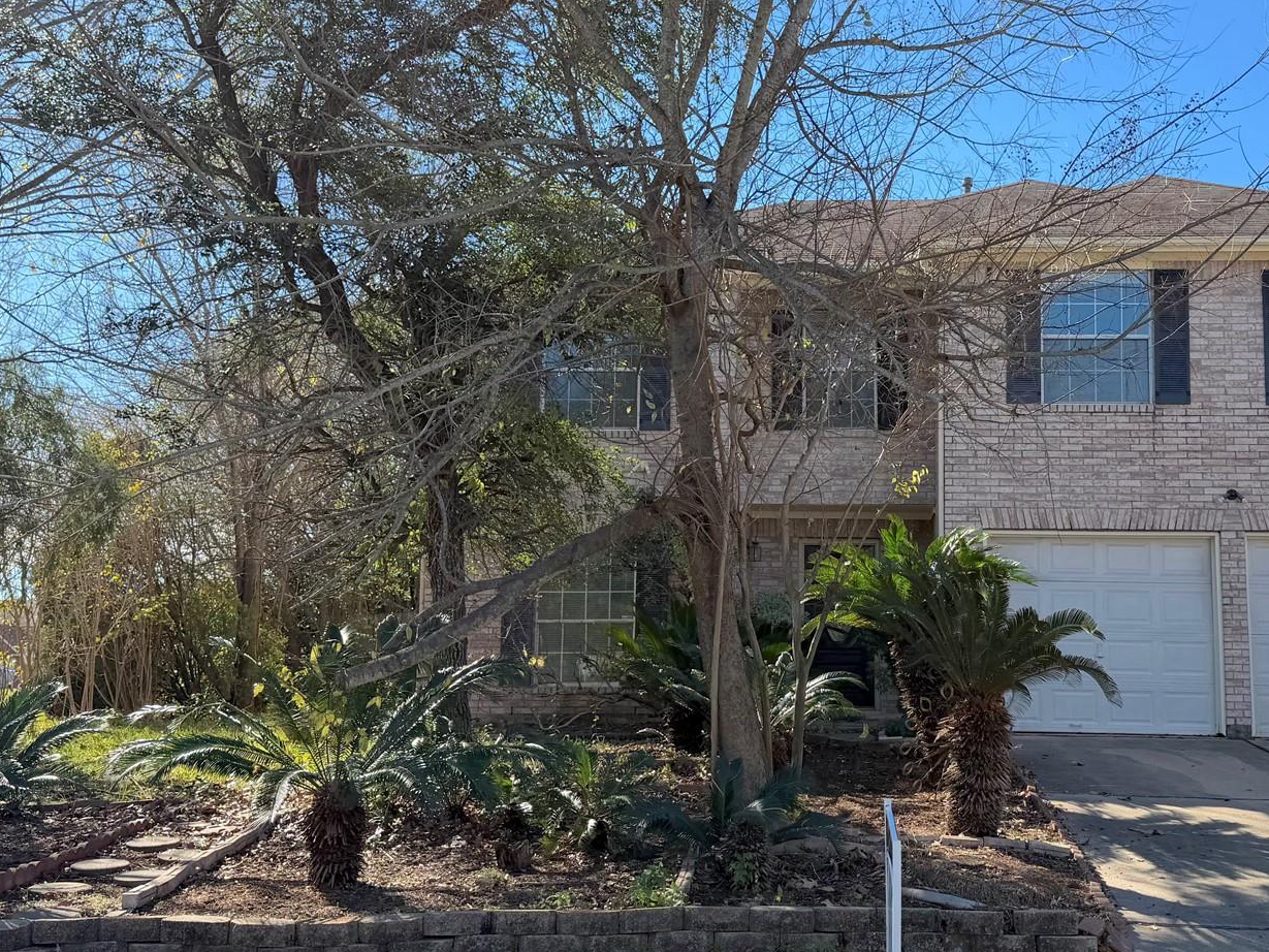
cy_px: 461
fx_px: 1467
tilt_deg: +8.0
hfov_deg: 46.3
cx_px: 803
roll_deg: -0.8
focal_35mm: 40
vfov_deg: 36.0
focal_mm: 6.76
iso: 80
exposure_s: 1/1855
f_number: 1.78
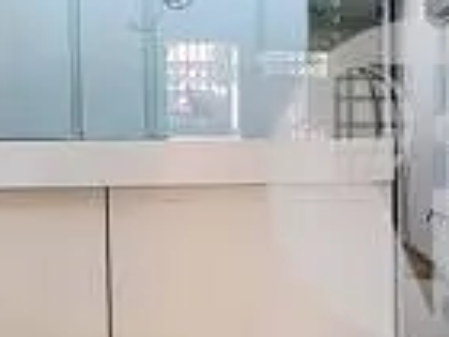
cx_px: 428
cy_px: 180
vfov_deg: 25.7
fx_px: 739
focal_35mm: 57
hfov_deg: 31.7
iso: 320
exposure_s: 1/100
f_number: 2.2
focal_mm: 1.65
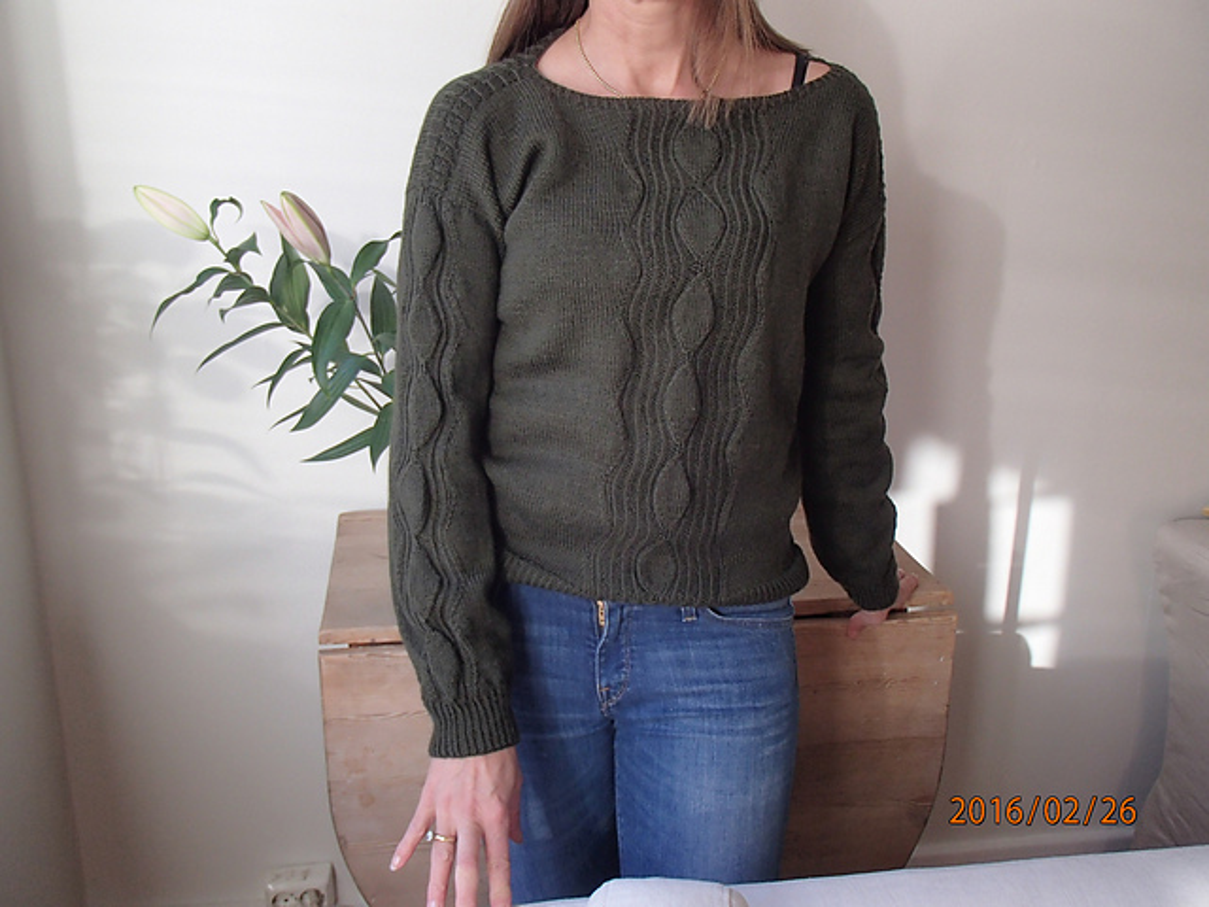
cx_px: 604
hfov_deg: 51.4
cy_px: 454
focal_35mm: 36
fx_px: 1257
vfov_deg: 39.7
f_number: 4.5
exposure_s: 1/60
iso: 200
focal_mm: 6.45
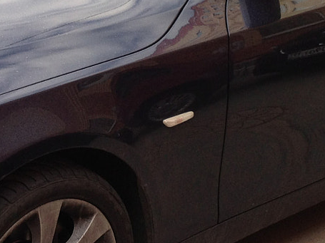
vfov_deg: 12.7
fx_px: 1089
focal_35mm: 116
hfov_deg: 17.0
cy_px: 61
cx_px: 140
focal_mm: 4.13
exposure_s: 1/191
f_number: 2.4
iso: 50
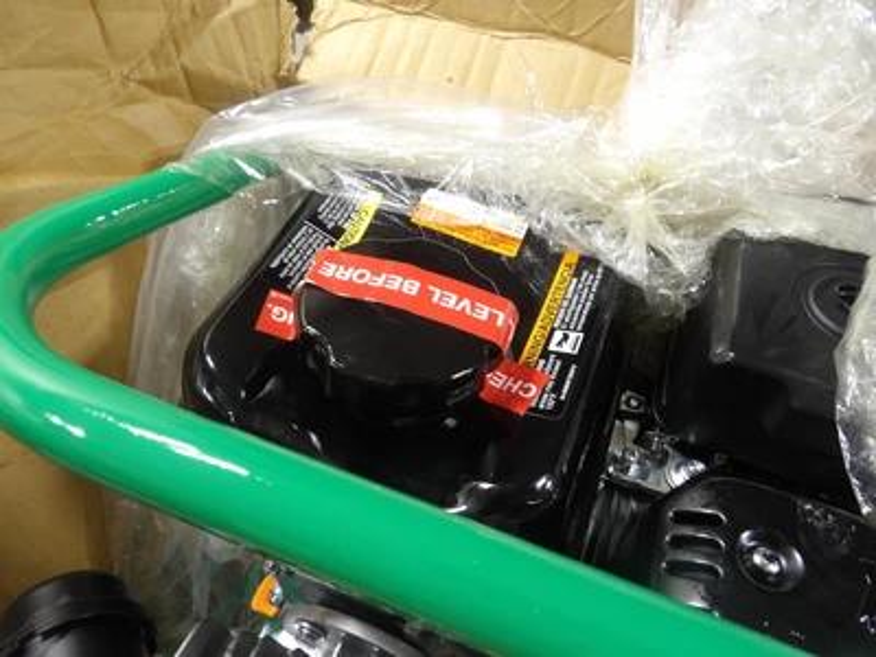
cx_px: 438
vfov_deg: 56.8
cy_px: 328
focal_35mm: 24
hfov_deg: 71.6
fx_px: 607
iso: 178
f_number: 3.2
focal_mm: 4.3
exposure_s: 1/33
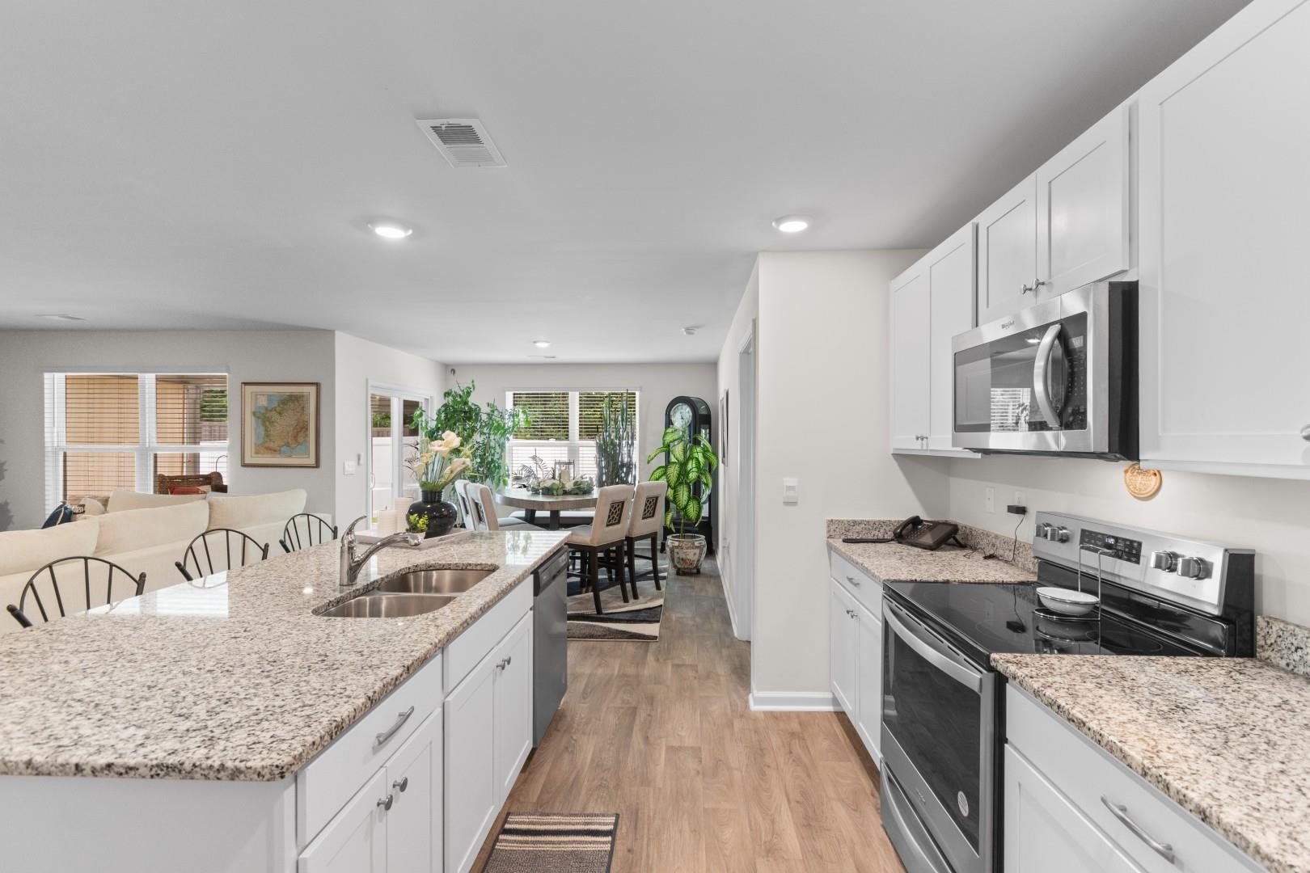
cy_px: 436
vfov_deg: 77.3
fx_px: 546
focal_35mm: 15
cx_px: 655
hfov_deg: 100.4
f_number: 4.5
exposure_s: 1/3
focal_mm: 10
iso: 100
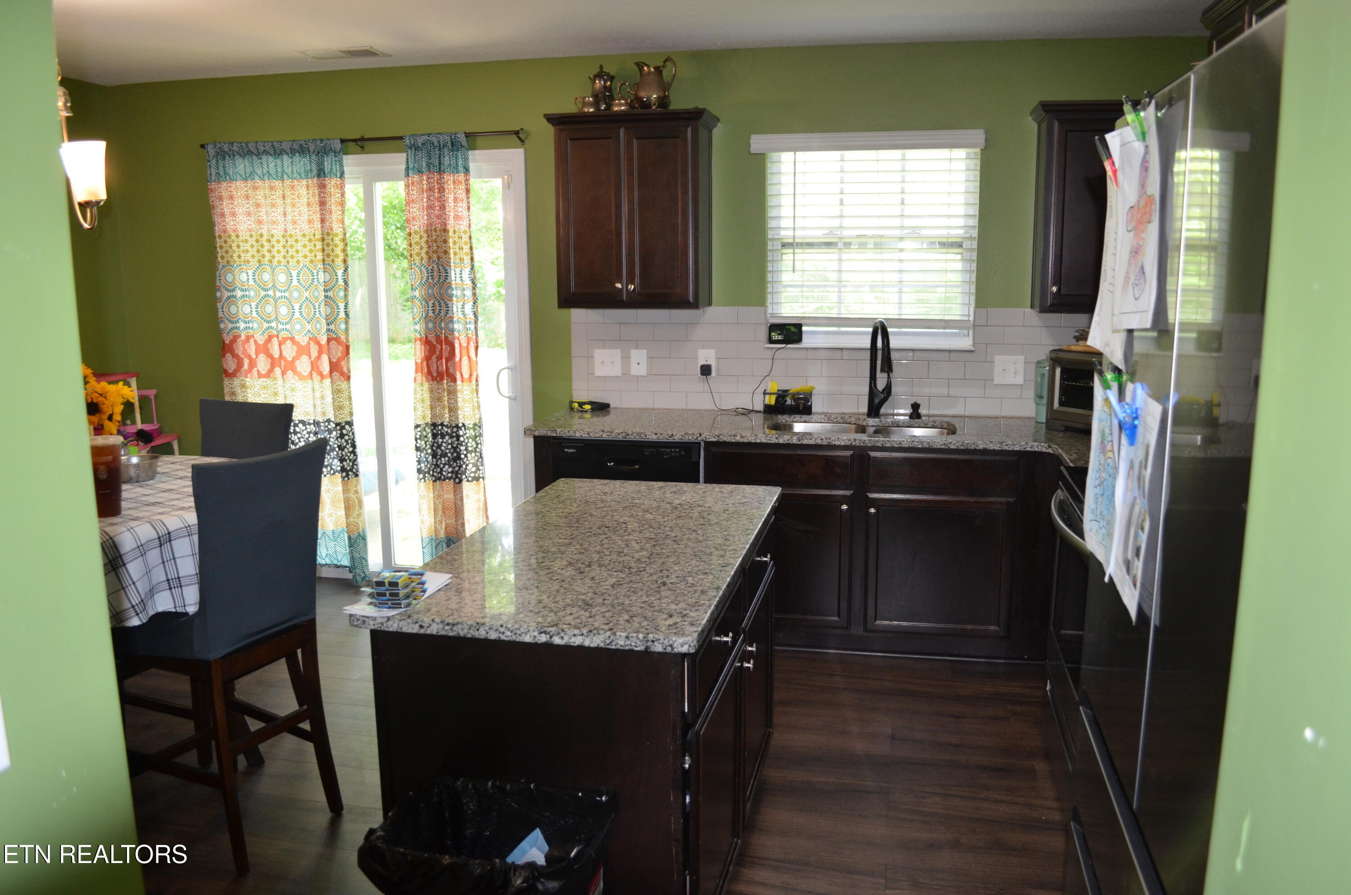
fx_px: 1011
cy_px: 448
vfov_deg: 47.7
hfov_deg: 67.5
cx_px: 676
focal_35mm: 27
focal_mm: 18
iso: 720
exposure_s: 1/60
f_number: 3.5
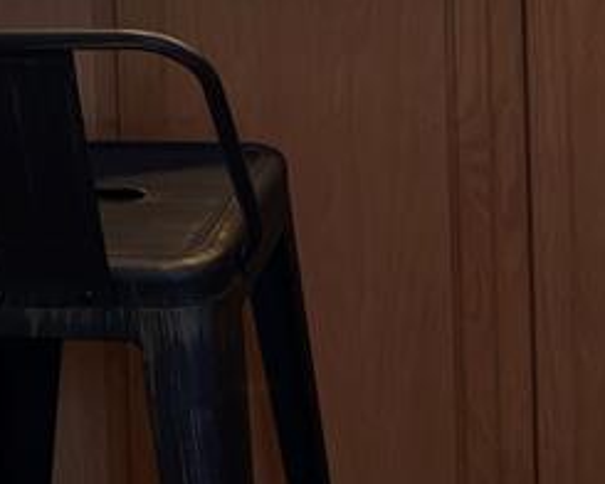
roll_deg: +2.2
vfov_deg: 13.2
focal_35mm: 106
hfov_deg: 18.0
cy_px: -362
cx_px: 459
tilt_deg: -5.2
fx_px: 1898
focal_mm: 4.2
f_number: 1.6
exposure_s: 1/120
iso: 64
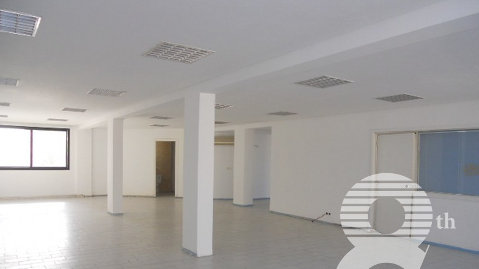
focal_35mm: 30
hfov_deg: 64.3
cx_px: 241
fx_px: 381
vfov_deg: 38.7
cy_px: 167
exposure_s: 1/50
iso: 80
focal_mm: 4.9
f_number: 3.2
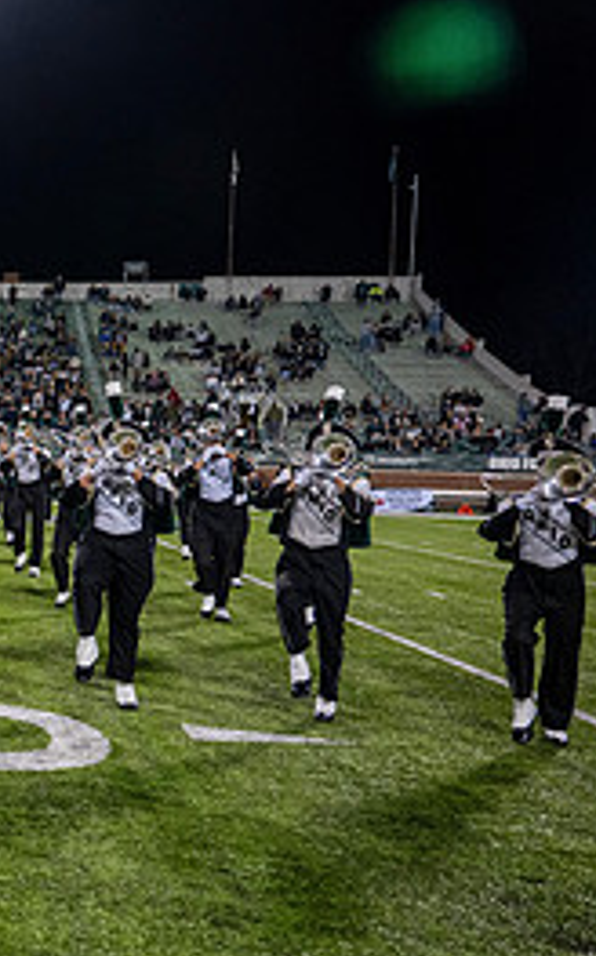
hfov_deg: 19.2
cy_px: 522
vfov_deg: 37.5
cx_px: -418
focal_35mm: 54
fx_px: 1406
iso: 1250
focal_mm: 24
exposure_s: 1/500
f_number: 3.2
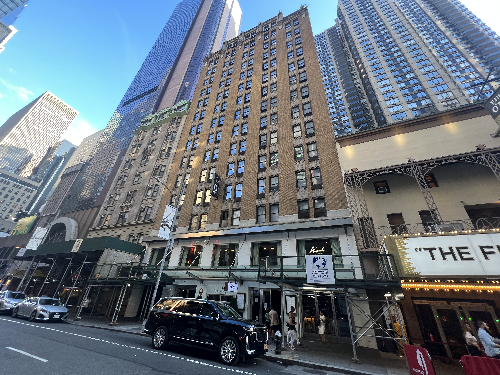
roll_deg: -2.8
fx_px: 188
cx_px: 250
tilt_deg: +29.4
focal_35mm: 13
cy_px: 188
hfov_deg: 106.2
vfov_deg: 89.9
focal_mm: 1.57
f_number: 1.8
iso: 64
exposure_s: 1/120
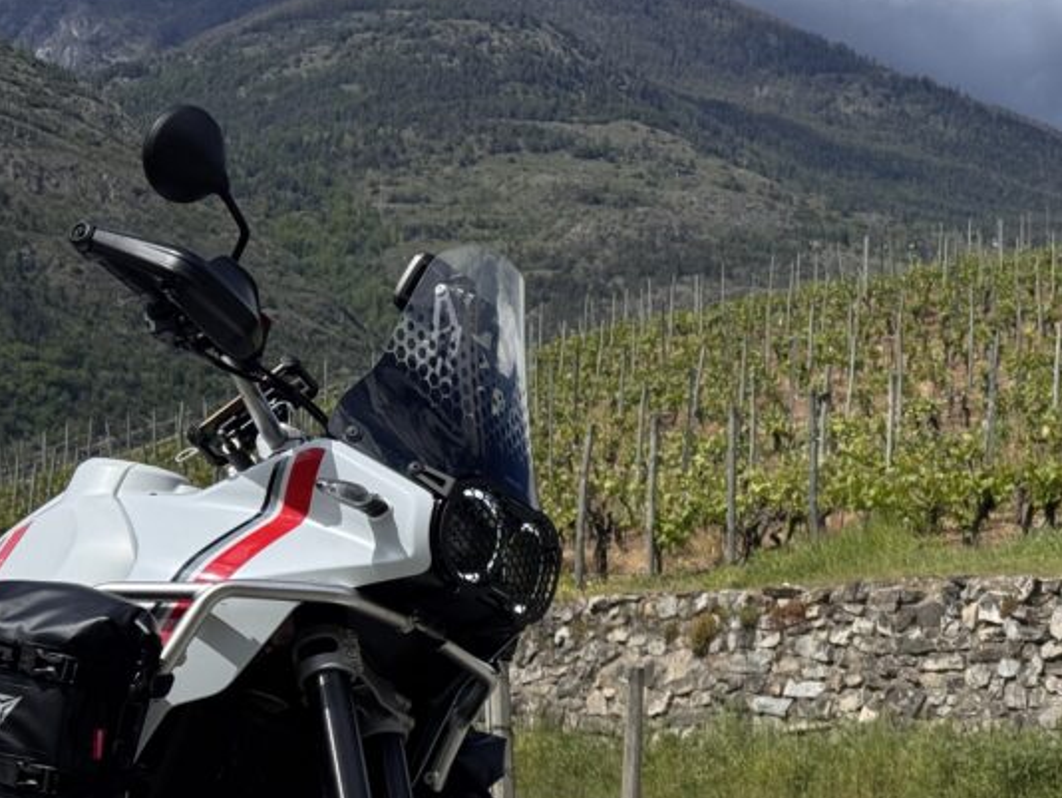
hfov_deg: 20.8
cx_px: 1000
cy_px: 559
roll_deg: -1.3
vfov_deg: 16.0
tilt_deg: +3.6
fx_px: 2824
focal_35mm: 92
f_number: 1.78
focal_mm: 6.76
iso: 64
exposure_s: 1/7092
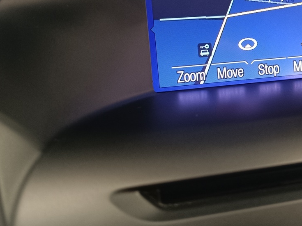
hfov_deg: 39.7
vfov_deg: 30.7
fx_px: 410
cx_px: 212
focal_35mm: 47
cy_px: 80
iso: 686
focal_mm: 5.59
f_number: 1.88
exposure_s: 1/25
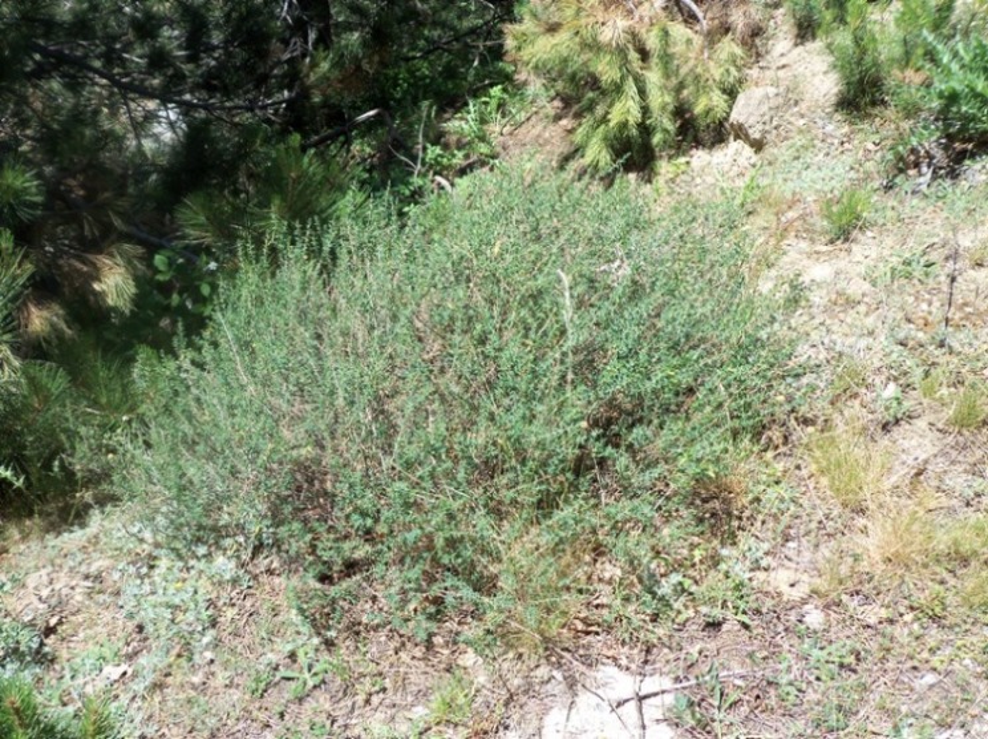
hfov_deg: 54.0
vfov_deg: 41.7
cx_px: 494
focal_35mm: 34
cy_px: 370
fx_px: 969
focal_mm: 5.7
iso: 80
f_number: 2.9
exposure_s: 1/500
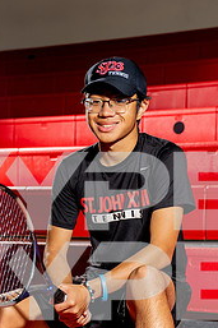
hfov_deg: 13.9
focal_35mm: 98
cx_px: 73
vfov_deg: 20.5
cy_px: 282
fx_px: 891
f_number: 4
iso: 80
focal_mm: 56
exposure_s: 1/250
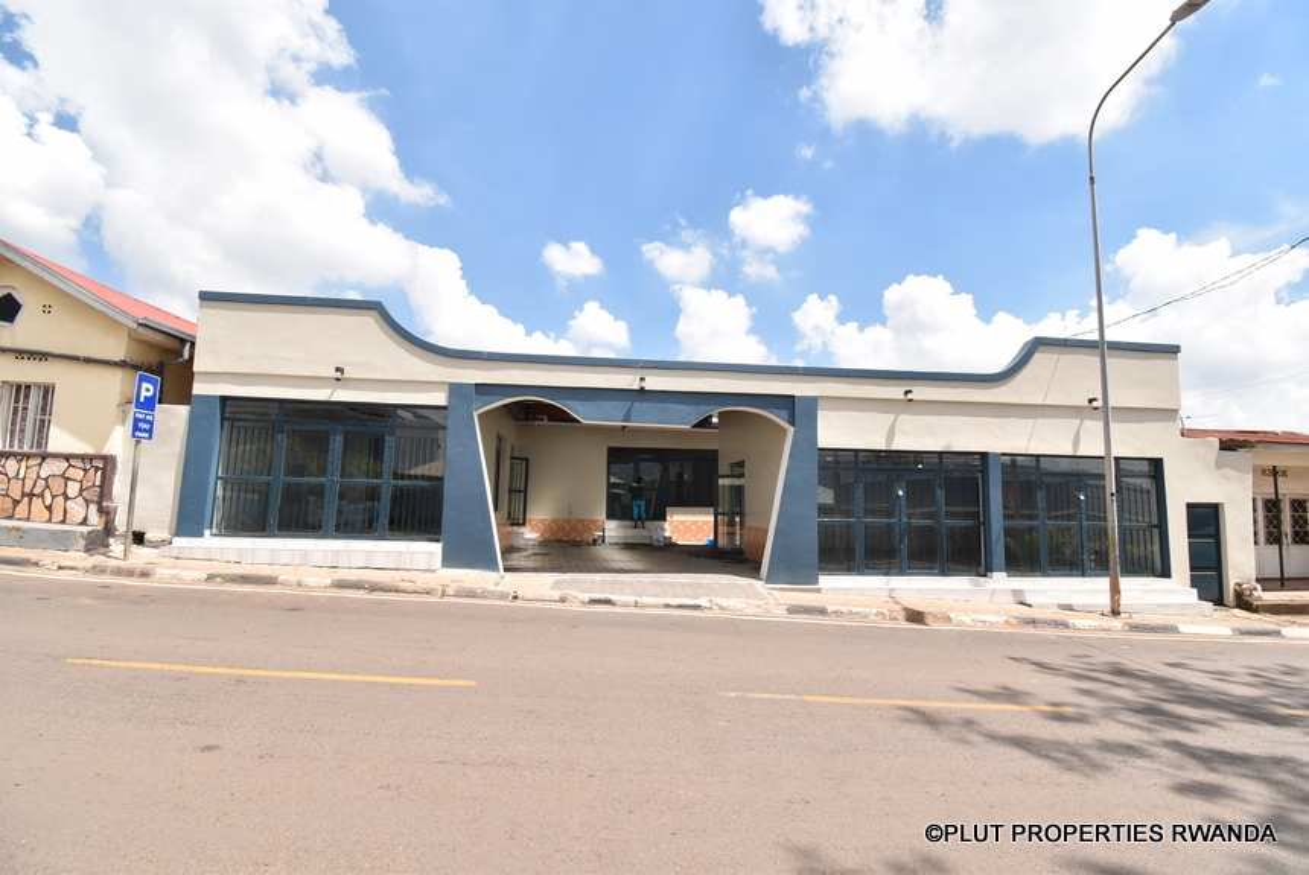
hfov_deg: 100.3
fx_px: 546
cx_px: 654
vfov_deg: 77.4
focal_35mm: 15
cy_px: 438
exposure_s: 1/160
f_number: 8
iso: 100
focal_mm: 10
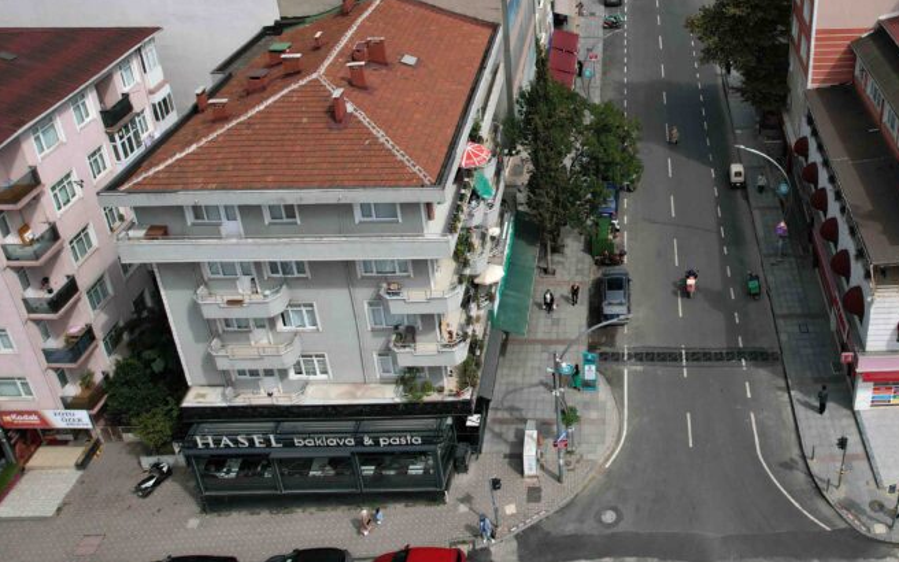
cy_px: 109
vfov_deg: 35.1
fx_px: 858
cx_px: 633
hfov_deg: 53.7
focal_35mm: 35
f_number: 2.8
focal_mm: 8.38
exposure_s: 1/5000
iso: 100
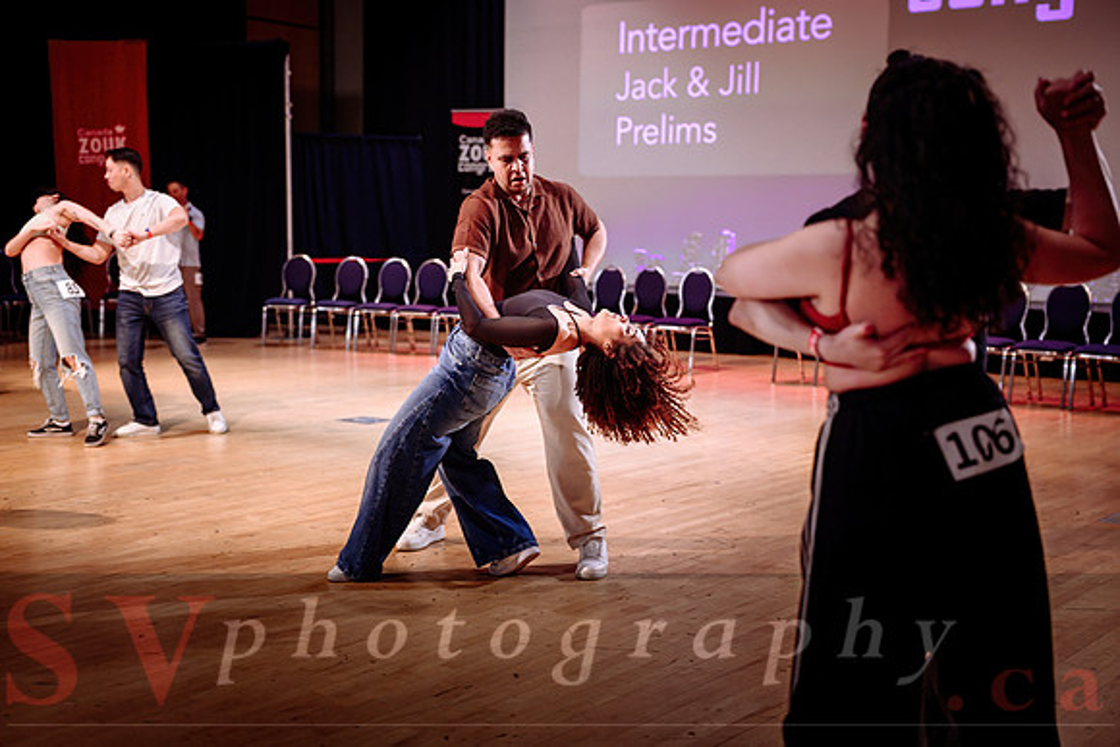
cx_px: 543
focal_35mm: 46
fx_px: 1441
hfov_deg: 42.5
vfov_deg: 29.1
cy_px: 374
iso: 1600
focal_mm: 44
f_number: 2
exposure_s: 1/250
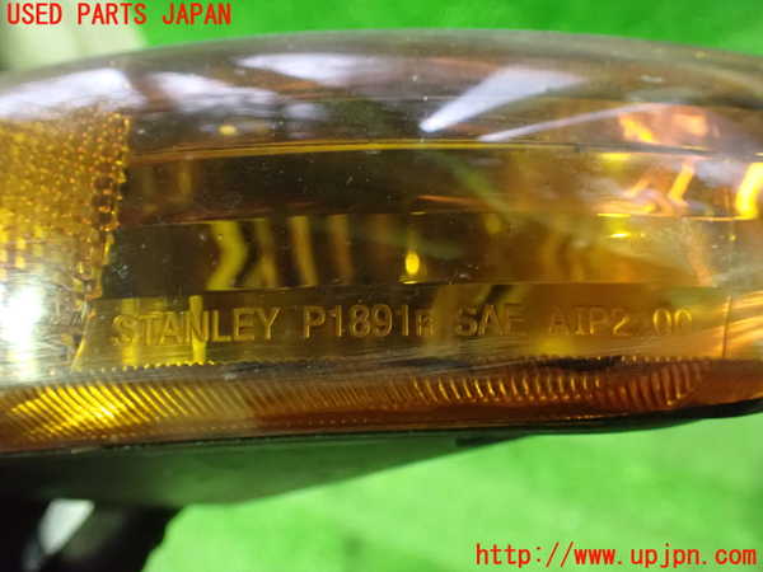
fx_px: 661
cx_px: 382
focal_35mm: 30
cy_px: 286
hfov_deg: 60.0
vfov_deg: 46.8
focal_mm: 5.4
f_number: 2.3
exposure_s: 1/25
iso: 1600
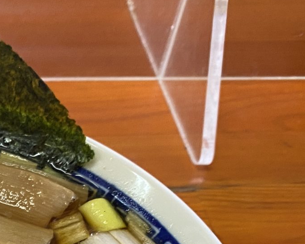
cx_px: -132
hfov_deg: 18.1
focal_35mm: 96
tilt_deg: -52.2
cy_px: 355
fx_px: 866
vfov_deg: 15.0
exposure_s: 1/50
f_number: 1.8
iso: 80
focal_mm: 4.25
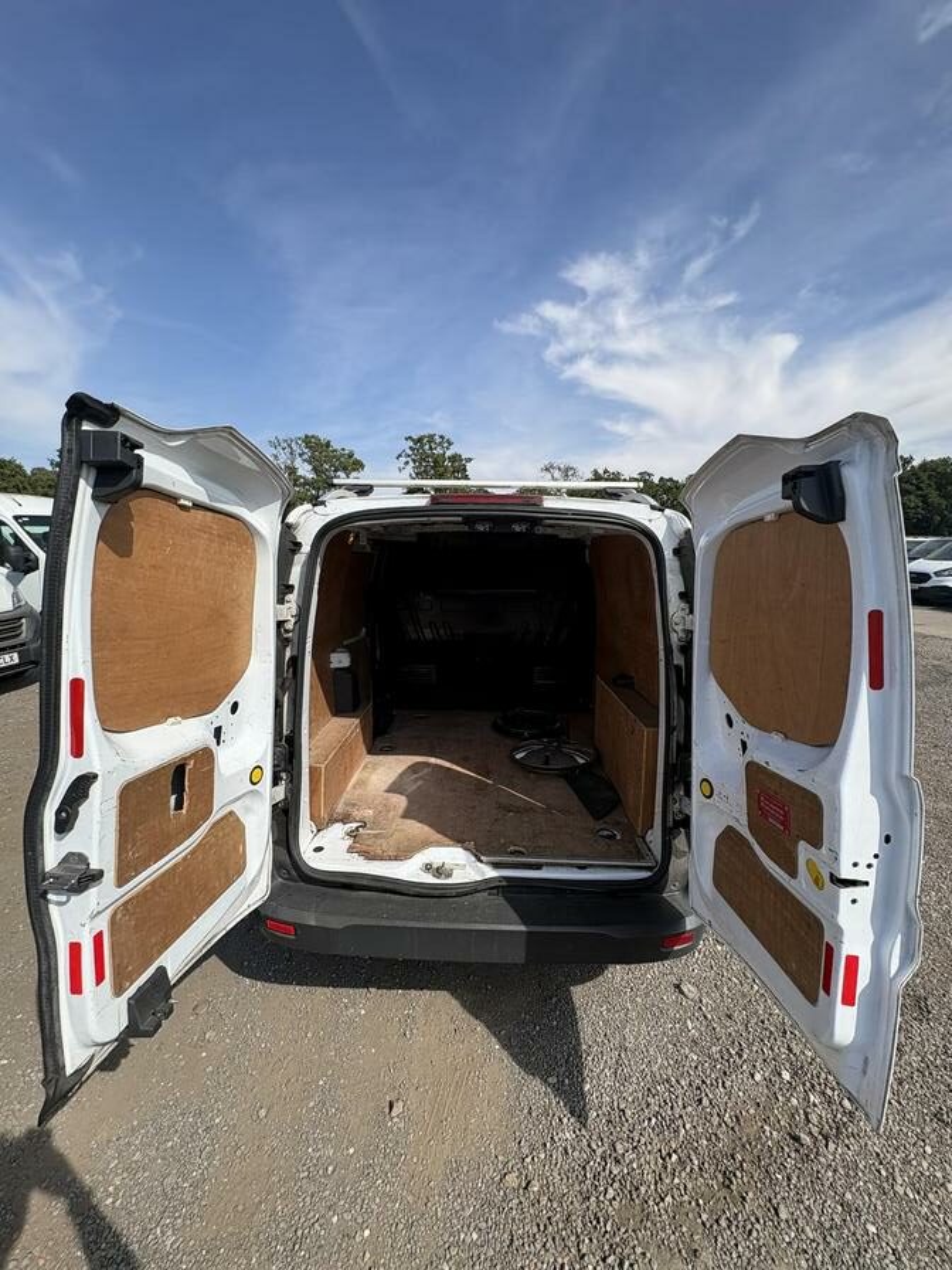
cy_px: 635
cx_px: 476
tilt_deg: -1.4
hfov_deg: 85.7
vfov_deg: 102.1
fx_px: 513
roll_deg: -2.5
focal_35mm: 14
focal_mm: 2.22
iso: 40
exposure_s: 1/921
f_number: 2.2
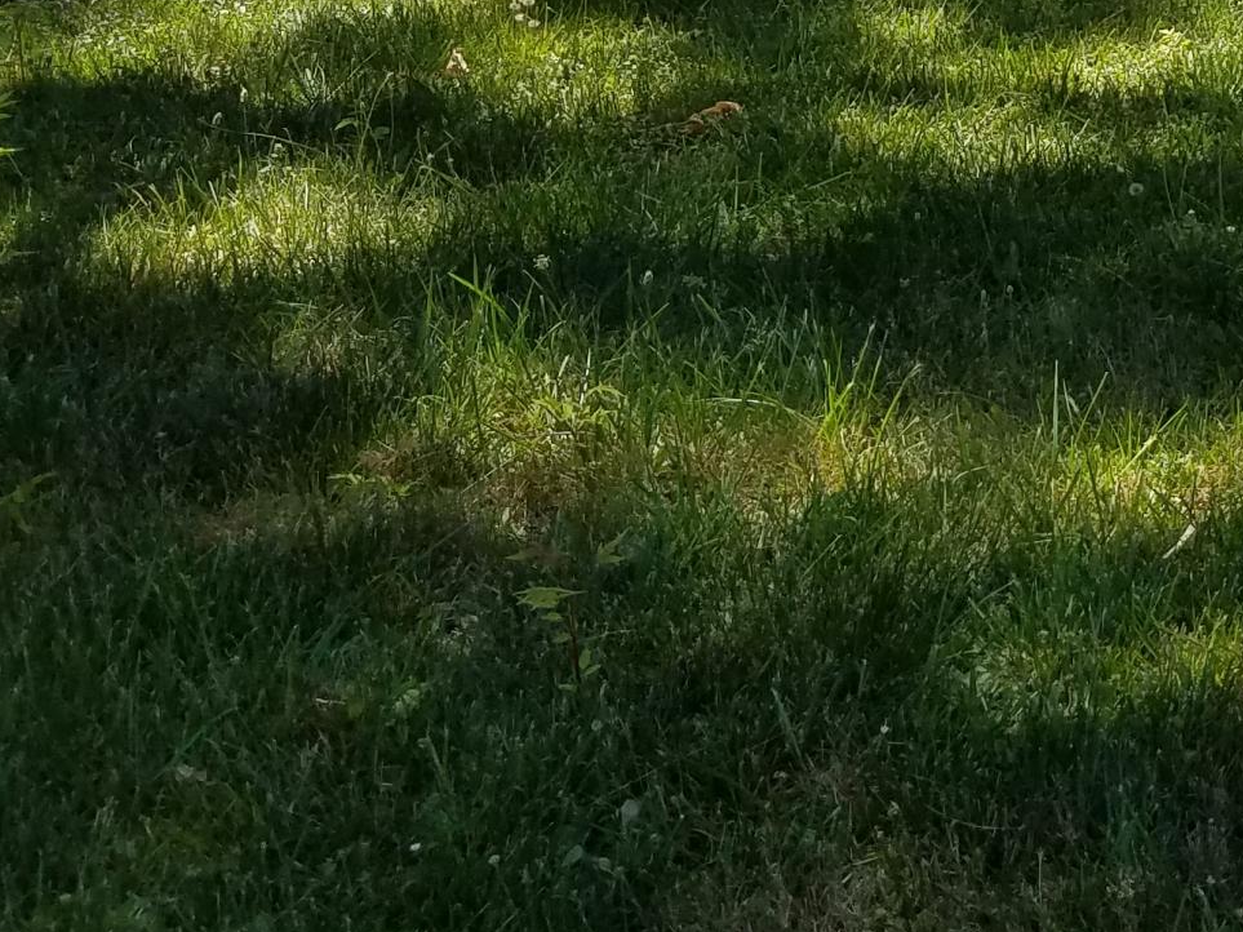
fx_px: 2908
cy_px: -266
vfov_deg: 17.2
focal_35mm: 81
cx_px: 1688
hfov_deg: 21.4
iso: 50
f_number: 1.7
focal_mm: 4.2
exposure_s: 1/1052
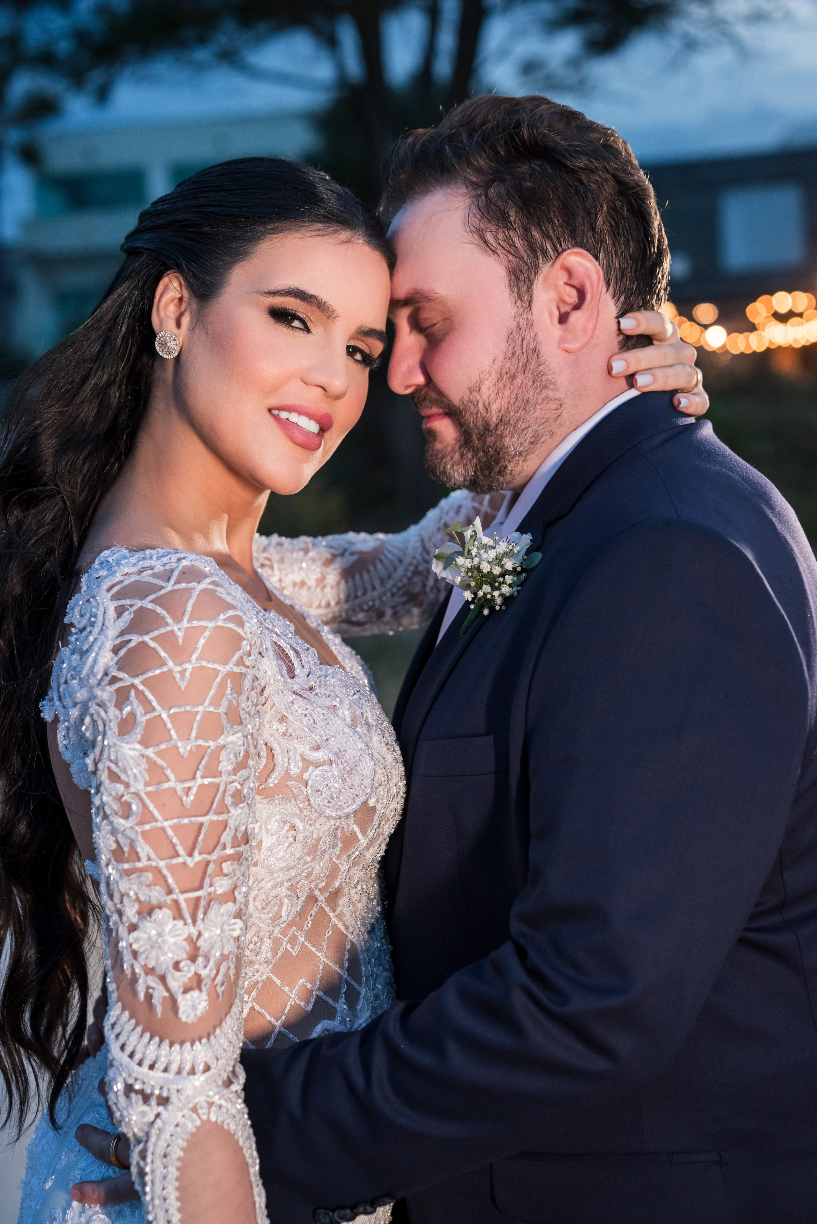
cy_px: 612
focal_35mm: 48
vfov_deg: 41.1
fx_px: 1632
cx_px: 408
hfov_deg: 28.1
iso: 2200
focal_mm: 48
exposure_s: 1/200
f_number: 3.2
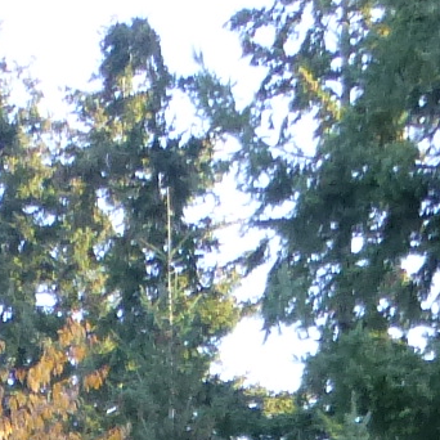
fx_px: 2287
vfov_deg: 9.3
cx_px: 112
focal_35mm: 159
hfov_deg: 11.0
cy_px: 1218
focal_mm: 4.3
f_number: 3.3
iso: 320
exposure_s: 1/250
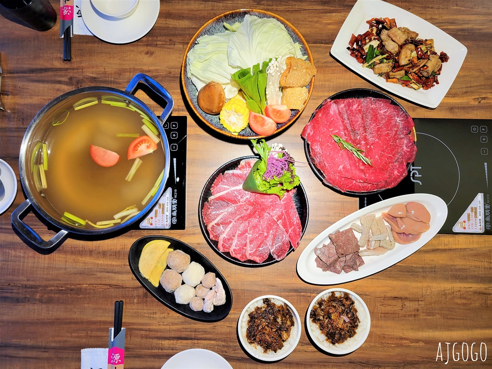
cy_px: 184
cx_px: 246
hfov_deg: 67.3
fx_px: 370
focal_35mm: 26
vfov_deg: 53.1
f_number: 1.8
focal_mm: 5.4
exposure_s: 1/60
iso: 64
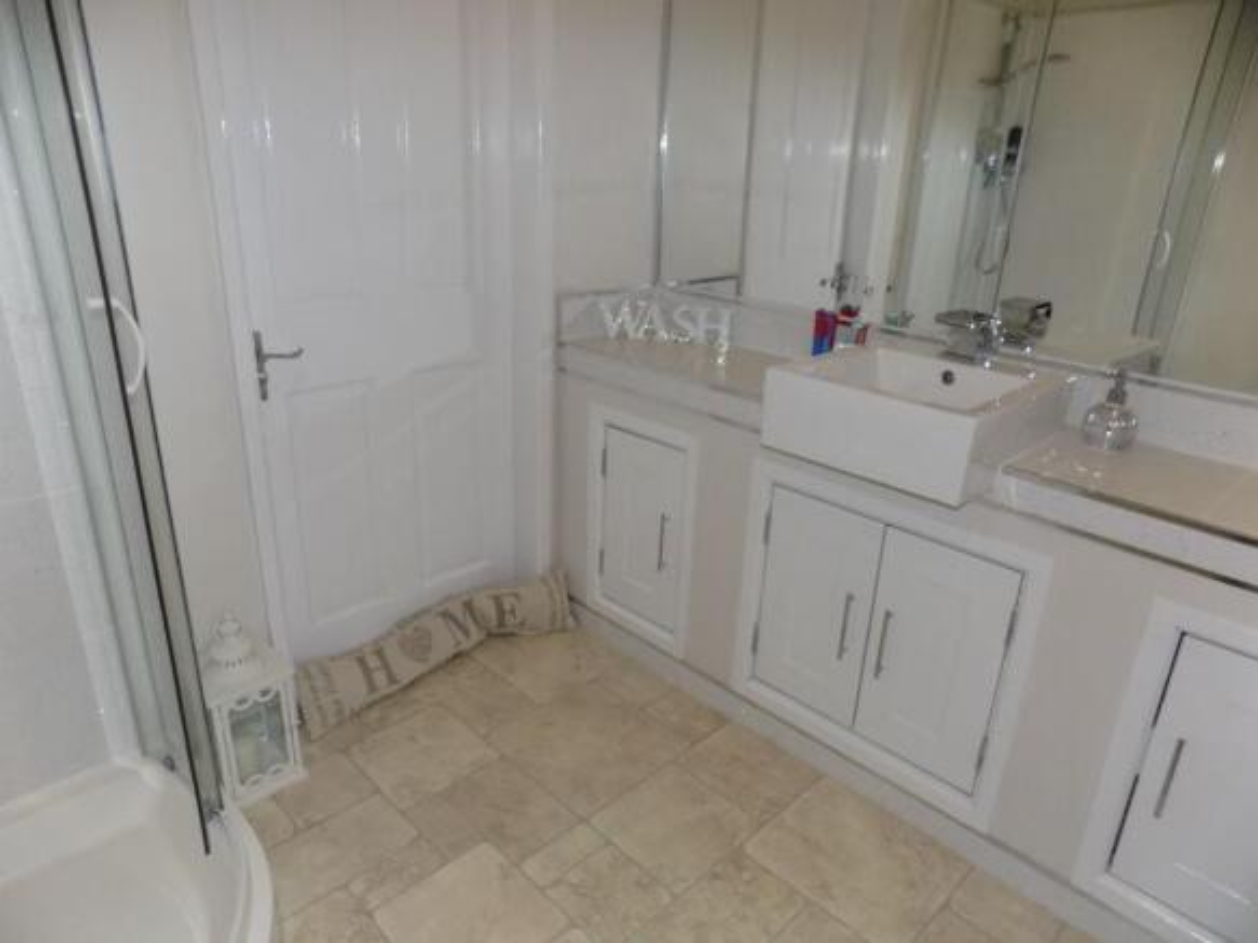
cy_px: 472
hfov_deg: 73.9
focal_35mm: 23
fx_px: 836
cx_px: 629
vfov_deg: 58.9
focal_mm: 4
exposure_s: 1/30
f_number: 3.1
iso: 200
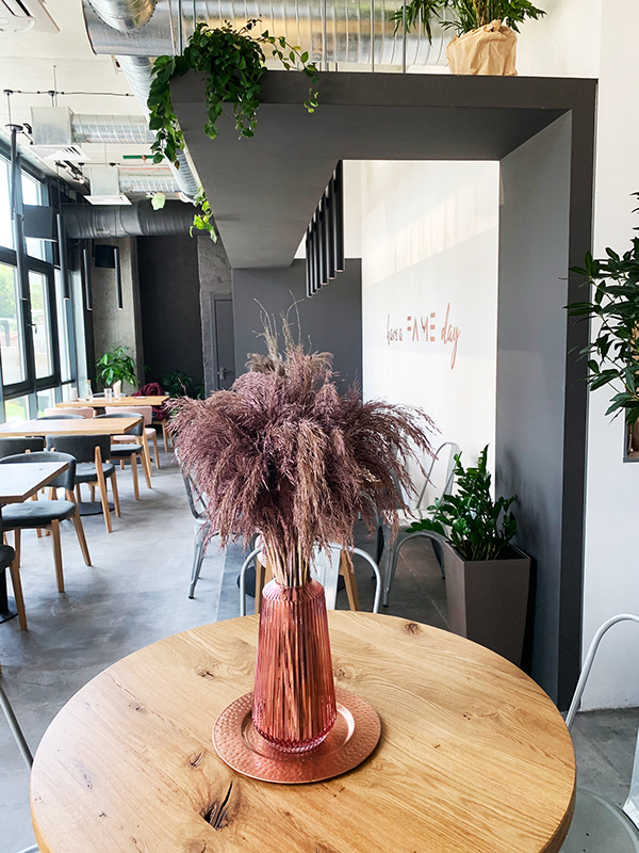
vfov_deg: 67.3
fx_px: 640
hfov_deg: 53.1
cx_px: 320
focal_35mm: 26
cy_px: 426
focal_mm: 4.25
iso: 80
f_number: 1.8
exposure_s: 1/121
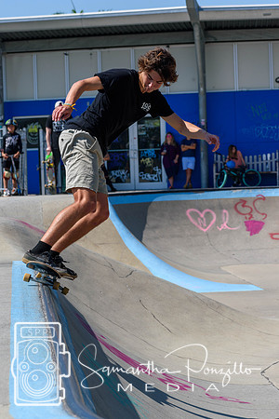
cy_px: 210
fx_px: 1482
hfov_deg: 10.8
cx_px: 140
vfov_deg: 16.1
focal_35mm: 128
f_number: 7.1
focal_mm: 85
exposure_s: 1/800
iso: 200
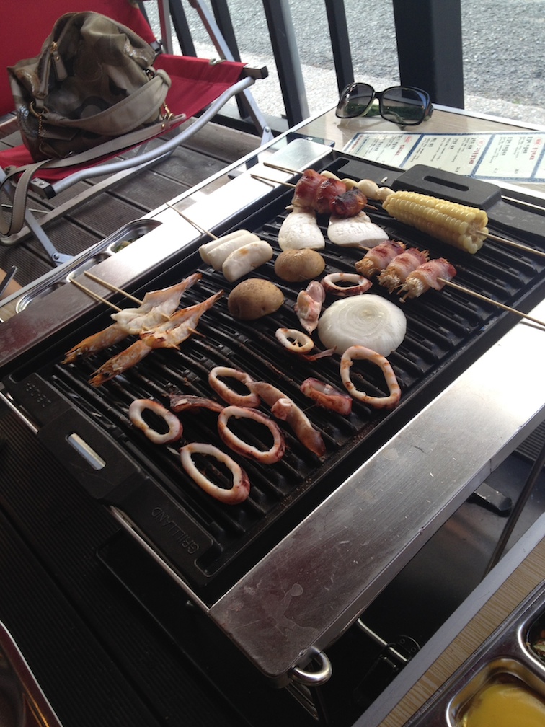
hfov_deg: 40.7
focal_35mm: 35
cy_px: 364
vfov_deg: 52.6
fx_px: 735
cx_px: 272
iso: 64
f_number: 2.4
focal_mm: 4.28
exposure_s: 1/60
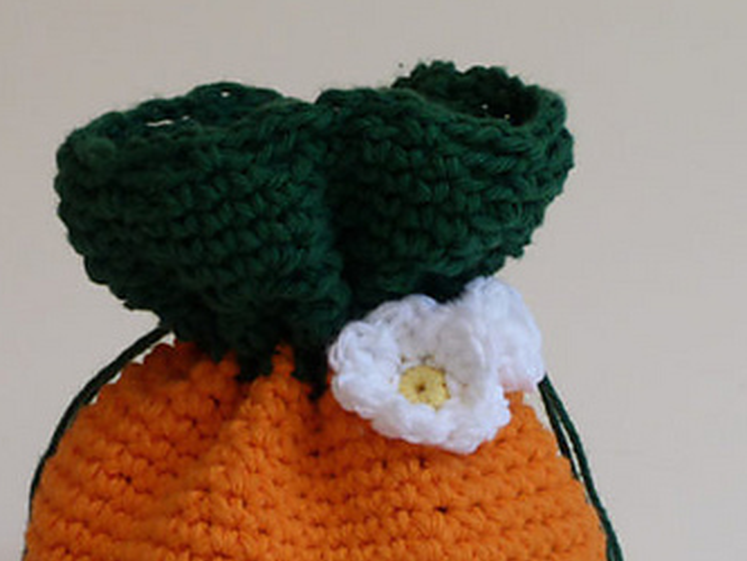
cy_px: 473
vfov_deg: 7.5
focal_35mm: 198
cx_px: 345
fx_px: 4274
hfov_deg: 10.0
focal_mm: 18.6
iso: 125
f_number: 3.5
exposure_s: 1/60
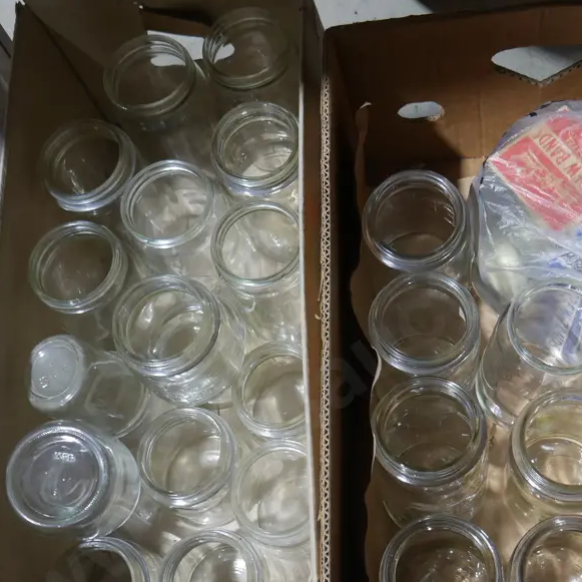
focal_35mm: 53
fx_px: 1008
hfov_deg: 31.9
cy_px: 346
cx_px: 387
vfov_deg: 32.1
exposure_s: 1/60
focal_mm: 17
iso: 500
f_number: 4
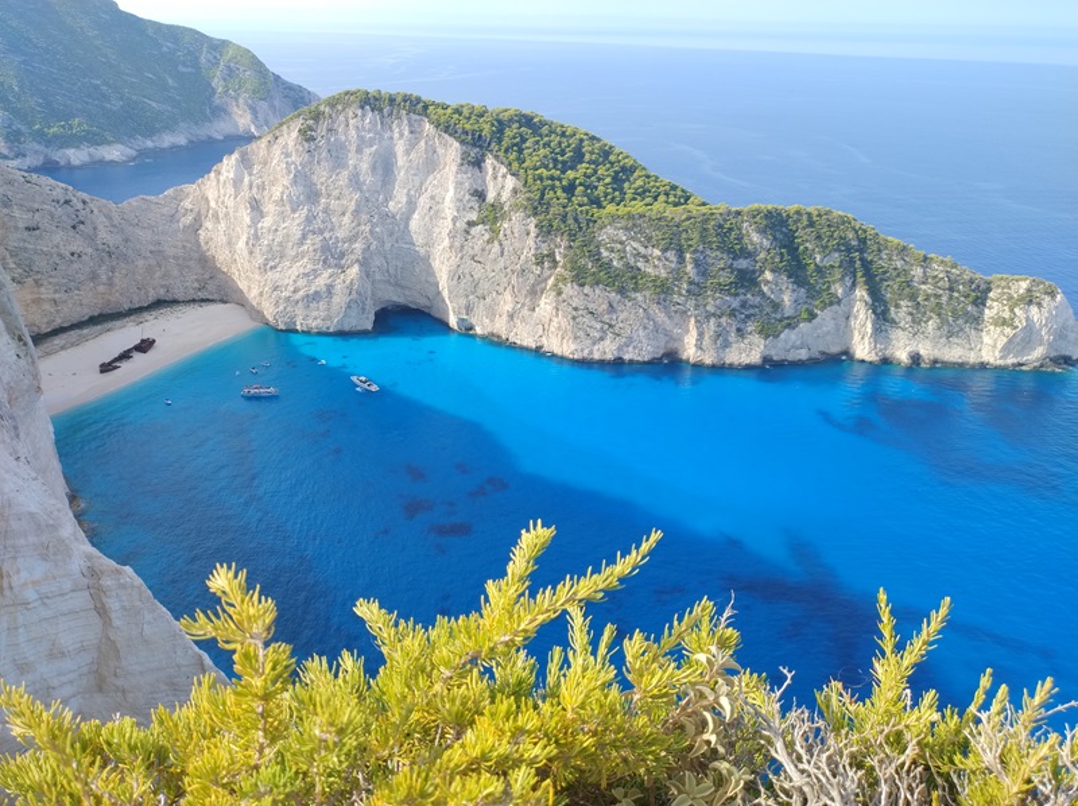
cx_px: 539
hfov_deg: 69.5
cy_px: 403
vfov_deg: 54.8
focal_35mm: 25
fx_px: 778
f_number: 1.7
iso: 100
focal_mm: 4.71
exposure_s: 1/284
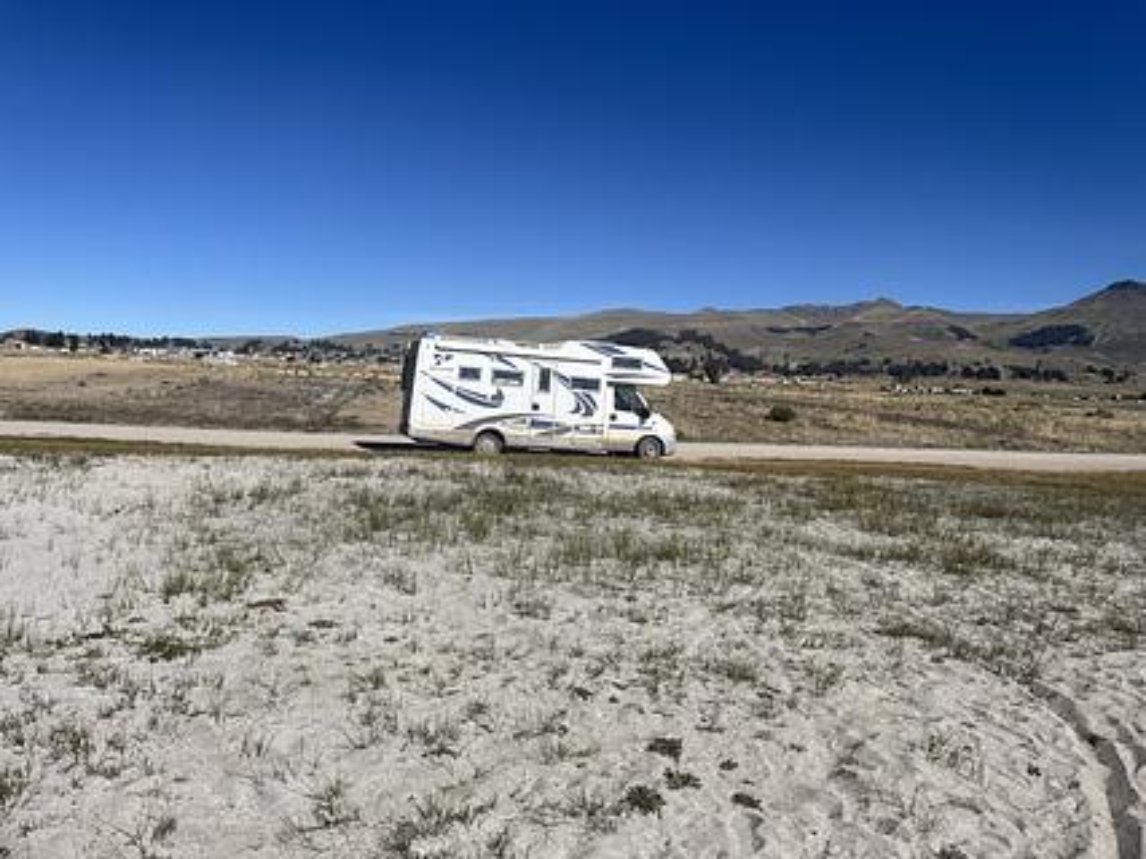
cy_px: 430
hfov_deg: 67.3
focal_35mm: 26
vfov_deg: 53.0
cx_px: 573
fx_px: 861
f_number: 1.6
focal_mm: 5.1
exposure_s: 1/6173
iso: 50
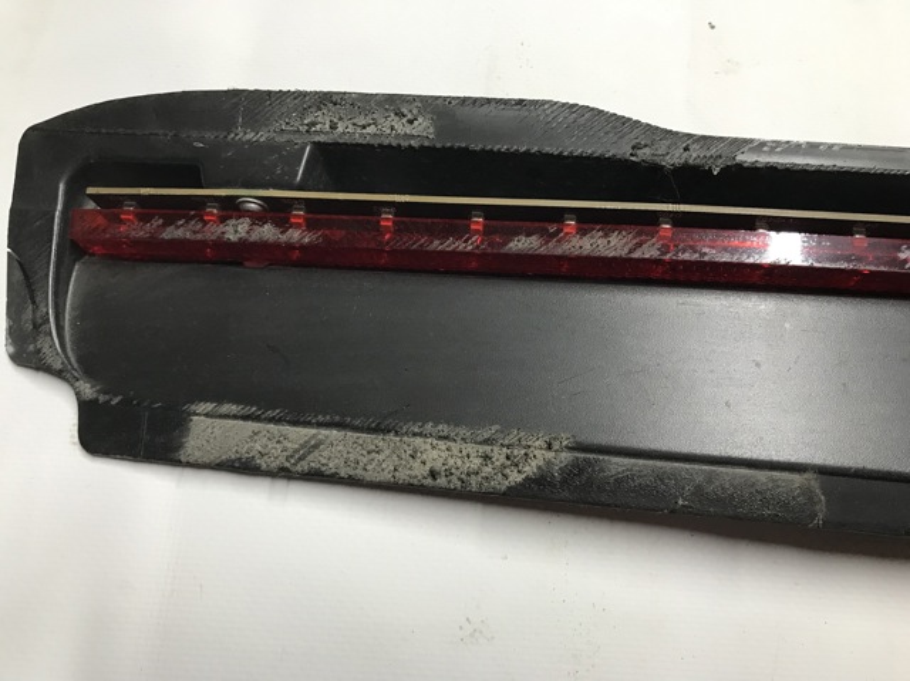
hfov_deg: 63.5
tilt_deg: -70.1
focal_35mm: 28
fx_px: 736
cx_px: 455
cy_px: 340
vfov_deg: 49.7
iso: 32
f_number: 1.8
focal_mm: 3.99
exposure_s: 1/25
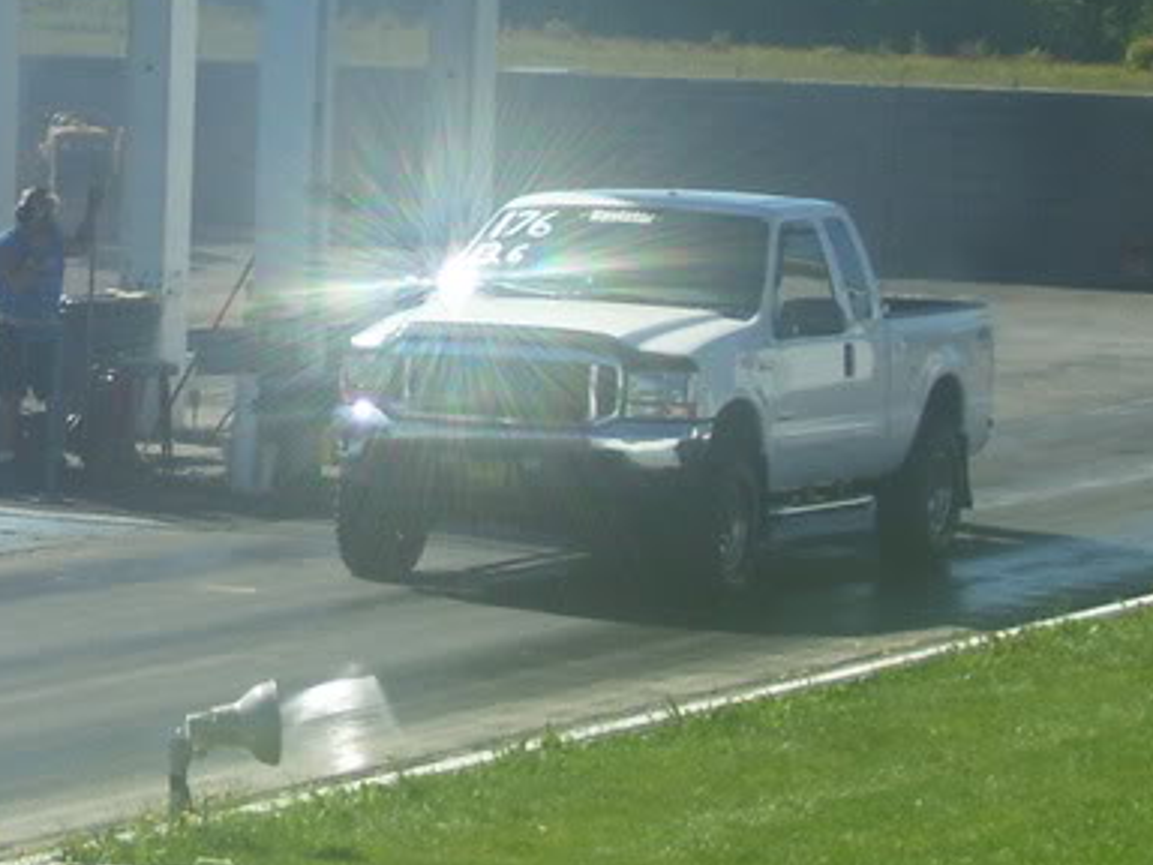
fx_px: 7728
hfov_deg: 8.5
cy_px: 198
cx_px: -129
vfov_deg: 6.4
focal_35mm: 232
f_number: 4.3
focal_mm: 14.3
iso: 80
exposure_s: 1/500
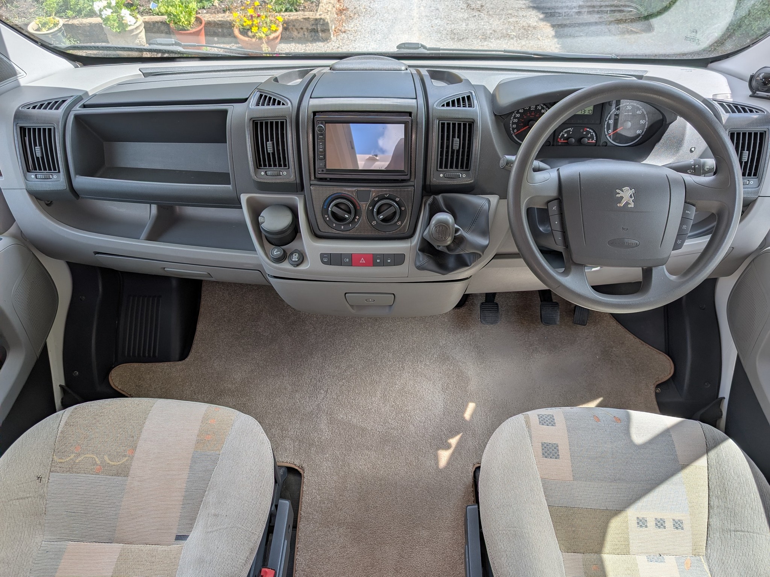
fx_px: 534
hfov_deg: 71.6
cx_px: 385
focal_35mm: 24
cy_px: 288
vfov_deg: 56.8
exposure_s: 1/368
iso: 18
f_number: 1.68
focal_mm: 6.9
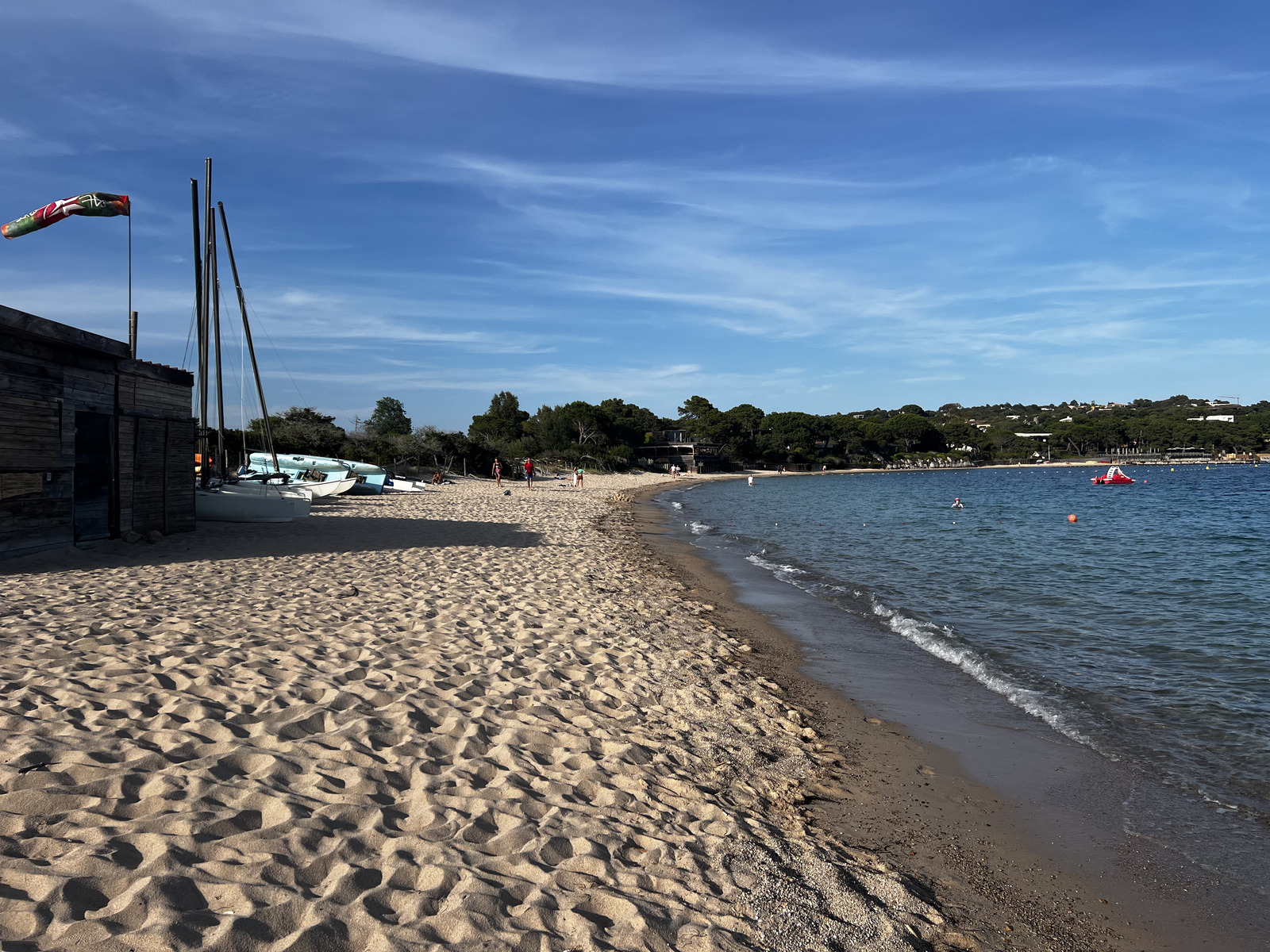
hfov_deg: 67.3
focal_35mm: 26
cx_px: 635
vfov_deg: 53.1
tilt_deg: -0.1
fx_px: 954
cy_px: 476
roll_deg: +1.2
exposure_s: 1/4831
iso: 50
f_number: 1.5
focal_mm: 5.7
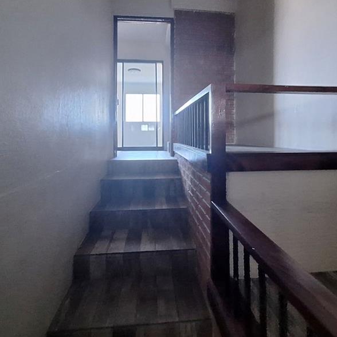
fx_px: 220
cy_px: 131
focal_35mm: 20
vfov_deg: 73.8
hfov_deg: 74.8
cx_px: 174
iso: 400
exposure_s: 1/24
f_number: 2.2
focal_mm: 1.74
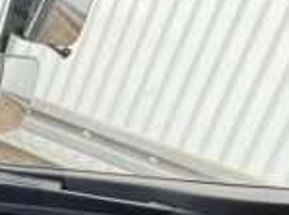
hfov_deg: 14.7
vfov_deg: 12.6
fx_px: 933
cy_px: 312
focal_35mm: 112
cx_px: -273
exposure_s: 1/217
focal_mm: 5.7
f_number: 1.5
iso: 40
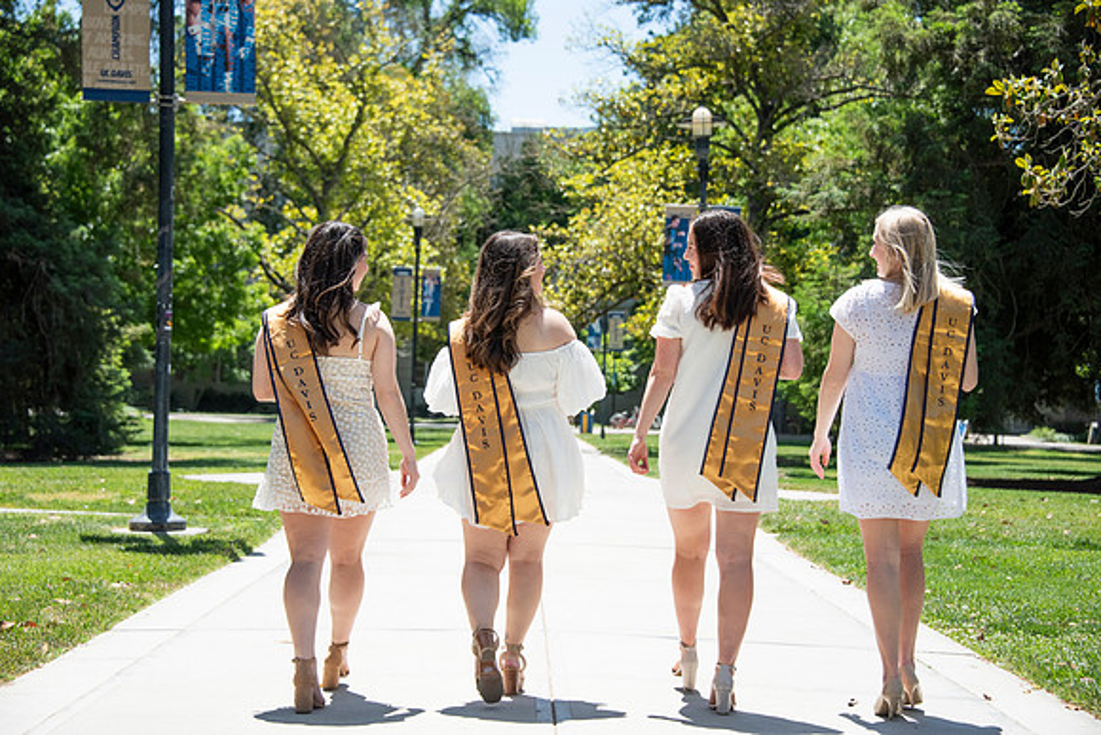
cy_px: 368
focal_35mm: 78
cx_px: 550
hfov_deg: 26.0
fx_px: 2386
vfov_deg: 17.5
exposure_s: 1/2000
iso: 500
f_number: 5.6
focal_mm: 78
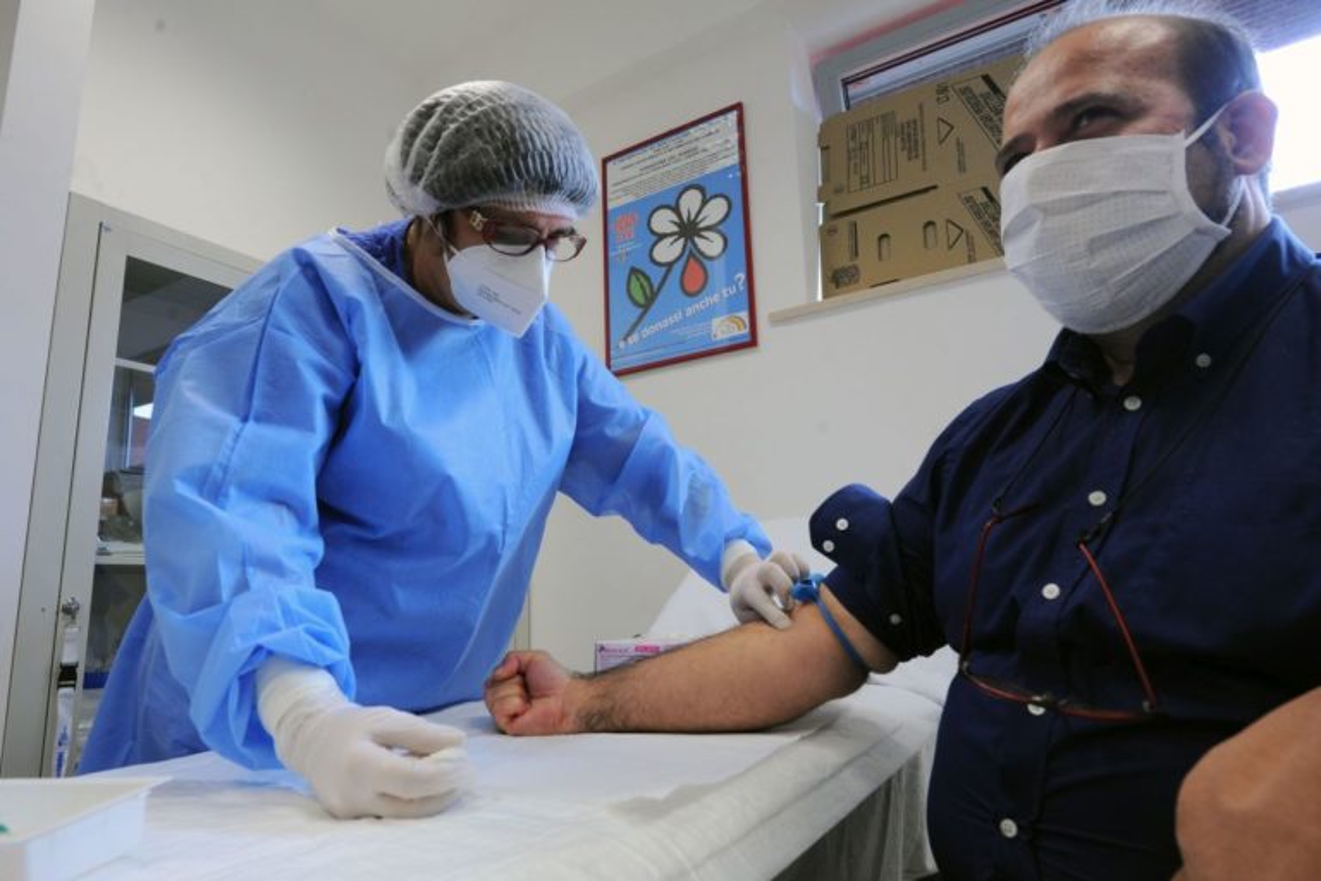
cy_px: 440
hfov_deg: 84.0
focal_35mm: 20
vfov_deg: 61.9
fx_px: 734
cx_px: 660
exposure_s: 1/100
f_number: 8
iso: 1250
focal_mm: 20
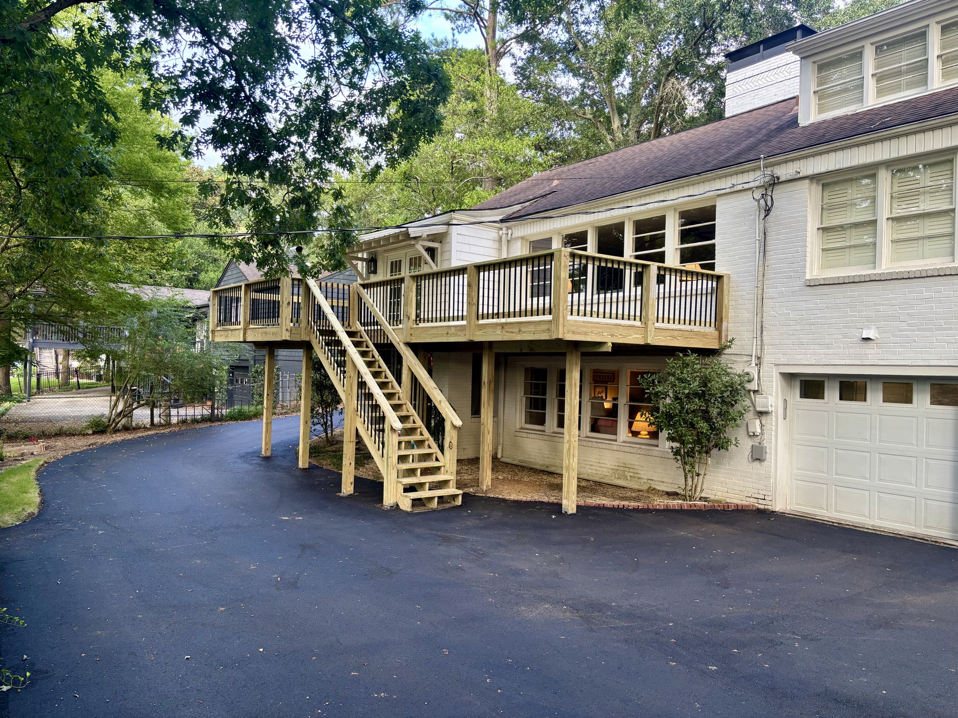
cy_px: 359
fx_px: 720
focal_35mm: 26
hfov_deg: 67.3
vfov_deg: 53.1
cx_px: 479
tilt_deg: +1.0
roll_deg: -2.6
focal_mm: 5.96
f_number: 1.6
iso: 125
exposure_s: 1/121
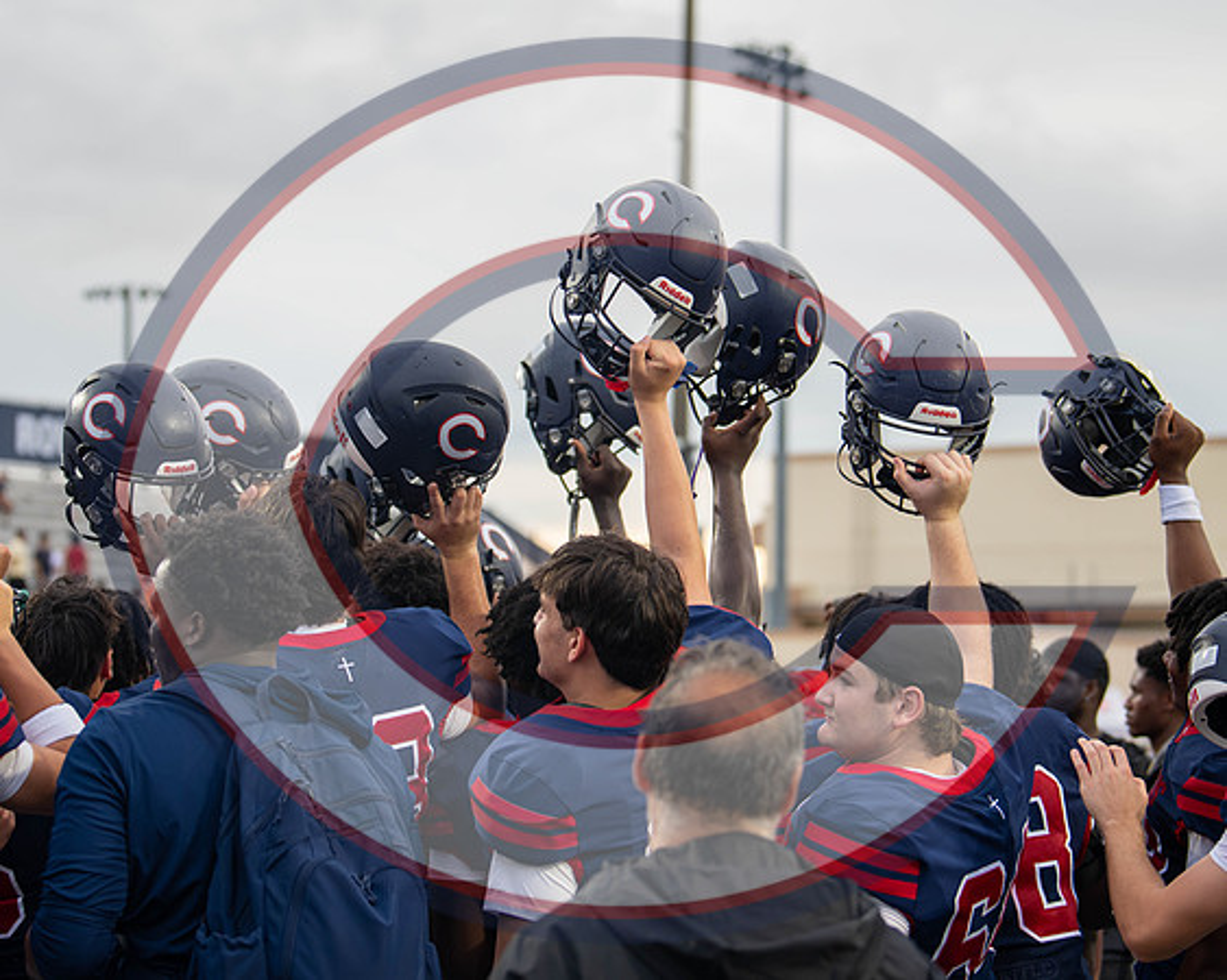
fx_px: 3734
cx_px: 541
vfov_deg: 15.0
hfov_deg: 18.7
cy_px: 445
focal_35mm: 103
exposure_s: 1/1000
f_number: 2.8
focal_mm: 75
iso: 900
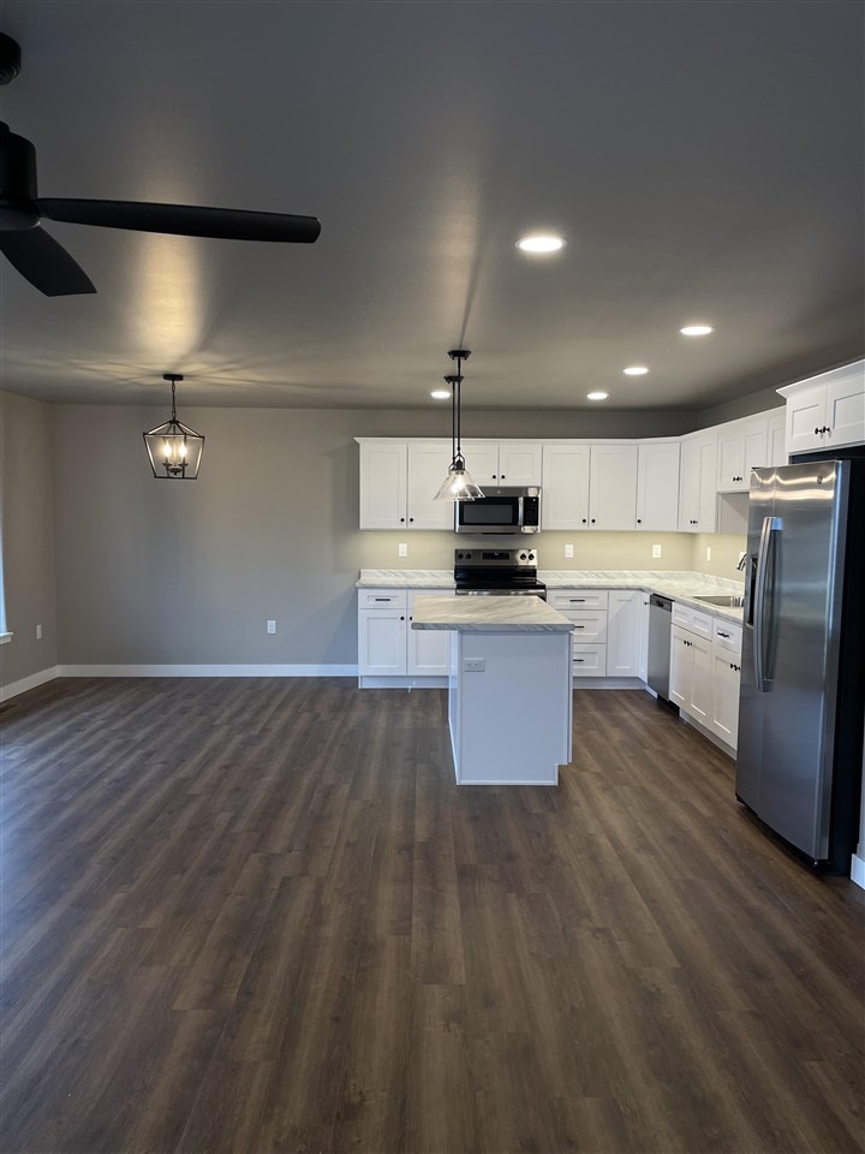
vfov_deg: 67.3
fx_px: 866
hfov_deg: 53.1
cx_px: 432
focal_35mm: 26
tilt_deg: -4.1
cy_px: 577
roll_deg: +0.2
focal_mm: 4.2
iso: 64
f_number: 1.6
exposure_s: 1/120
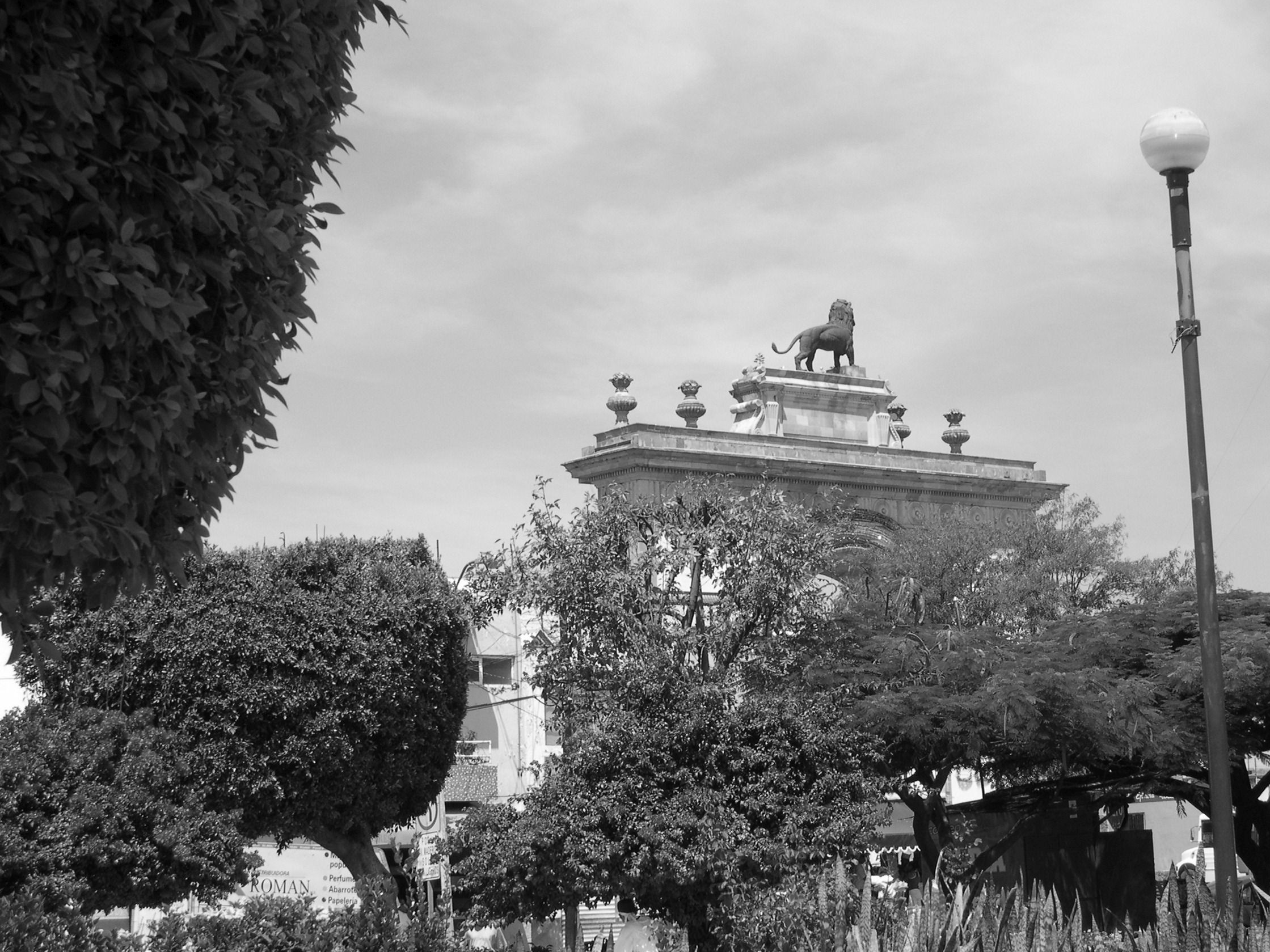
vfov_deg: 21.6
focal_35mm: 68
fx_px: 2495
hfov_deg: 28.6
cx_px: 626
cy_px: 482
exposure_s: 1/639
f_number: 3.7
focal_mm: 14.2
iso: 100
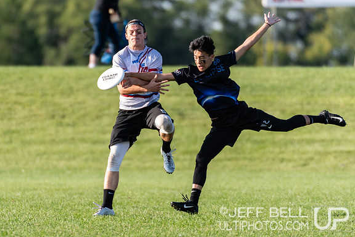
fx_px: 7853
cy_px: 111
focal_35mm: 796
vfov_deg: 1.7
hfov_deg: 2.6
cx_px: 122
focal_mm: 400
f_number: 4
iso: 450
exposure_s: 1/1000
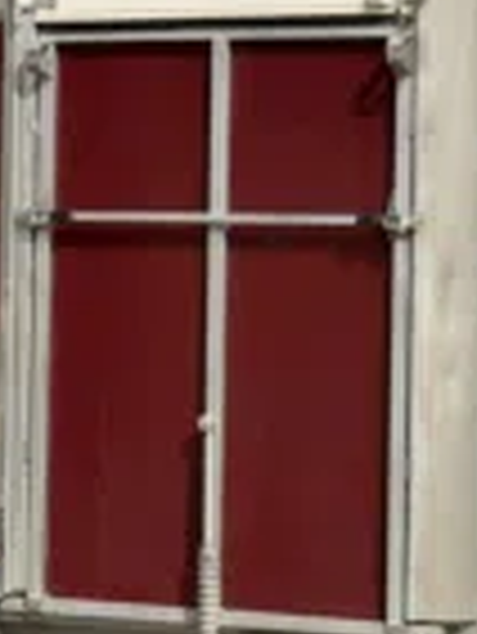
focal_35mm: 136
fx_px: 2495
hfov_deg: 10.9
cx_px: 140
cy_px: 225
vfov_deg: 14.5
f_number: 1.78
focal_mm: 6.76
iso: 64
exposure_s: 1/7874
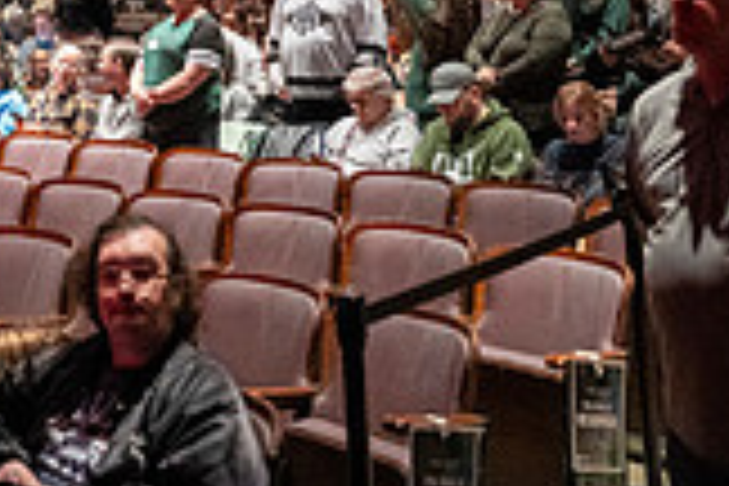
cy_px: -254
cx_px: -130
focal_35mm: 86
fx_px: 1741
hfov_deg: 22.0
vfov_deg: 14.7
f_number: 2.8
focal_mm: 24
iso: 8000
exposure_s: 1/60
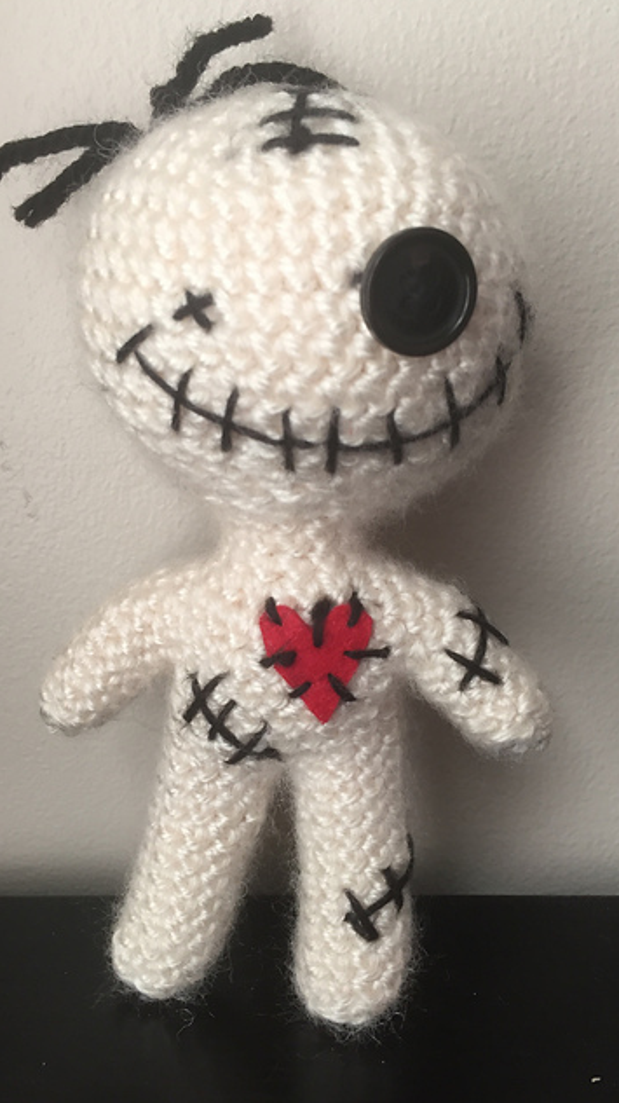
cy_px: 546
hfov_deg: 36.6
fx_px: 935
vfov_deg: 61.0
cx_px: 288
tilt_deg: -18.5
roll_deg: +0.0
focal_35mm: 32
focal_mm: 4.15
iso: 64
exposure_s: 1/30
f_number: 2.2
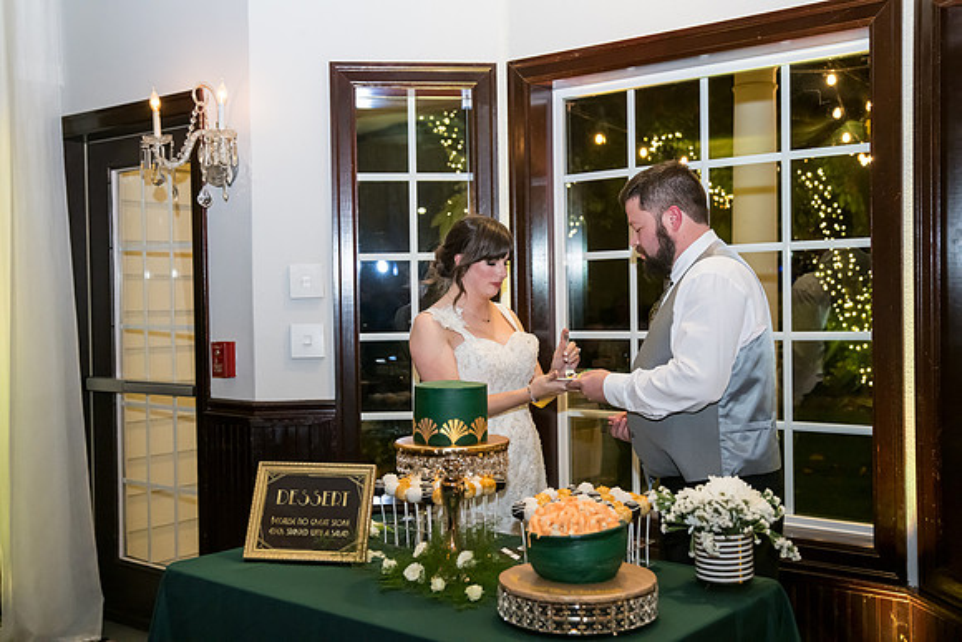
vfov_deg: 33.4
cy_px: 321
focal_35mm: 40
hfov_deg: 48.4
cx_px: 481
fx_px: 1069
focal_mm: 40
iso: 3200
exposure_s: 1/320
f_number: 3.2
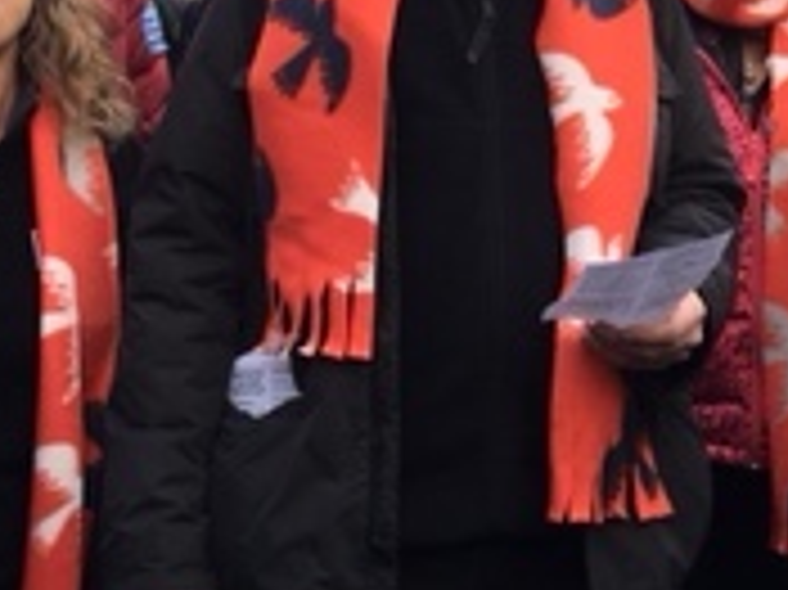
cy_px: -441
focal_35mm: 106
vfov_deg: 12.8
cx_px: 509
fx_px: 2411
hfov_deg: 18.5
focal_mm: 4.15
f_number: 2.2
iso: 25
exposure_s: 1/422
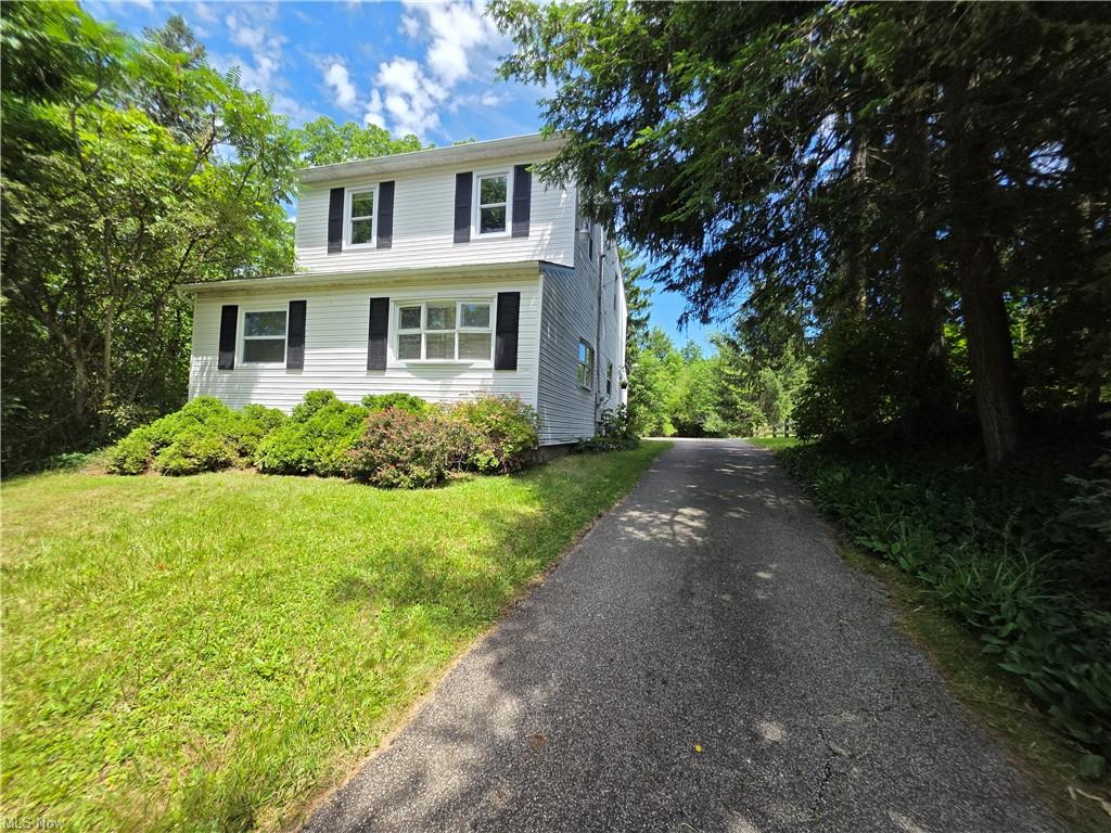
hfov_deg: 106.2
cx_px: 556
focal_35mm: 13
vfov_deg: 89.9
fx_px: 417
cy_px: 416
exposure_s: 1/730
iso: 40
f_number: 1.9
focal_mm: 2.2
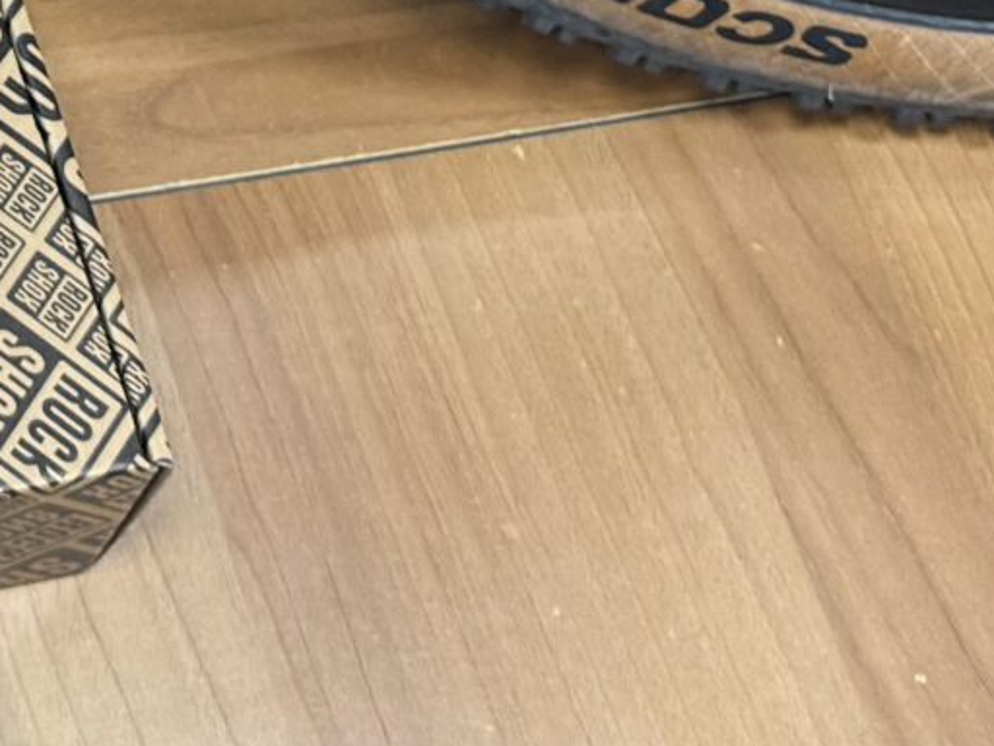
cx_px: -610
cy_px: -787
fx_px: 3446
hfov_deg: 14.9
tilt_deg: -53.9
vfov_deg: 11.1
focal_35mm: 120
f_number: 1.78
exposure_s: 1/50
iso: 250
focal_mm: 6.76
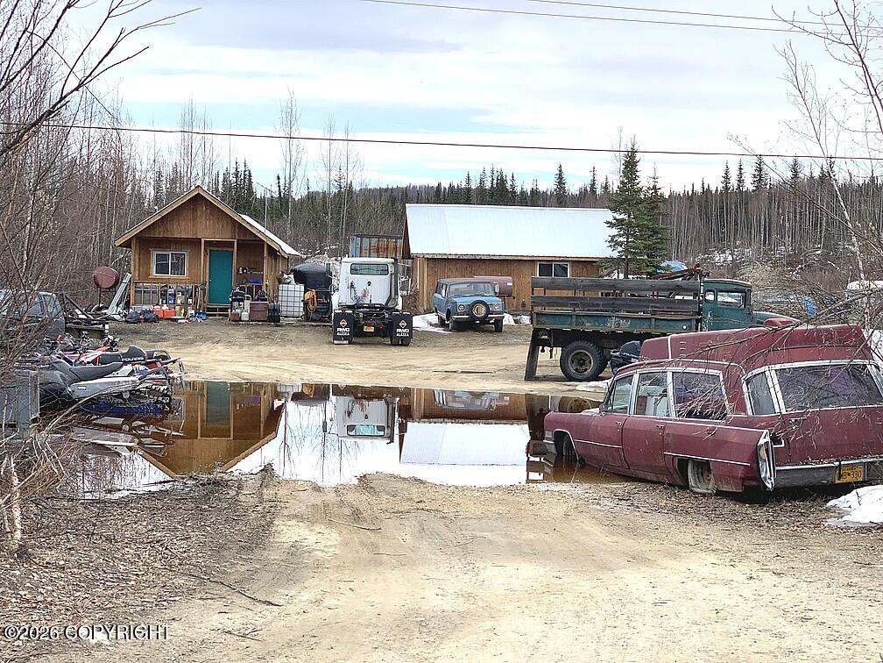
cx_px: 442
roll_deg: -1.5
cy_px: 332
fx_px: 1326
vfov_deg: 28.0
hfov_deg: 36.8
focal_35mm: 52
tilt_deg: -1.6
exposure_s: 1/1142
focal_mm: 6
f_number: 2.4
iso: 16
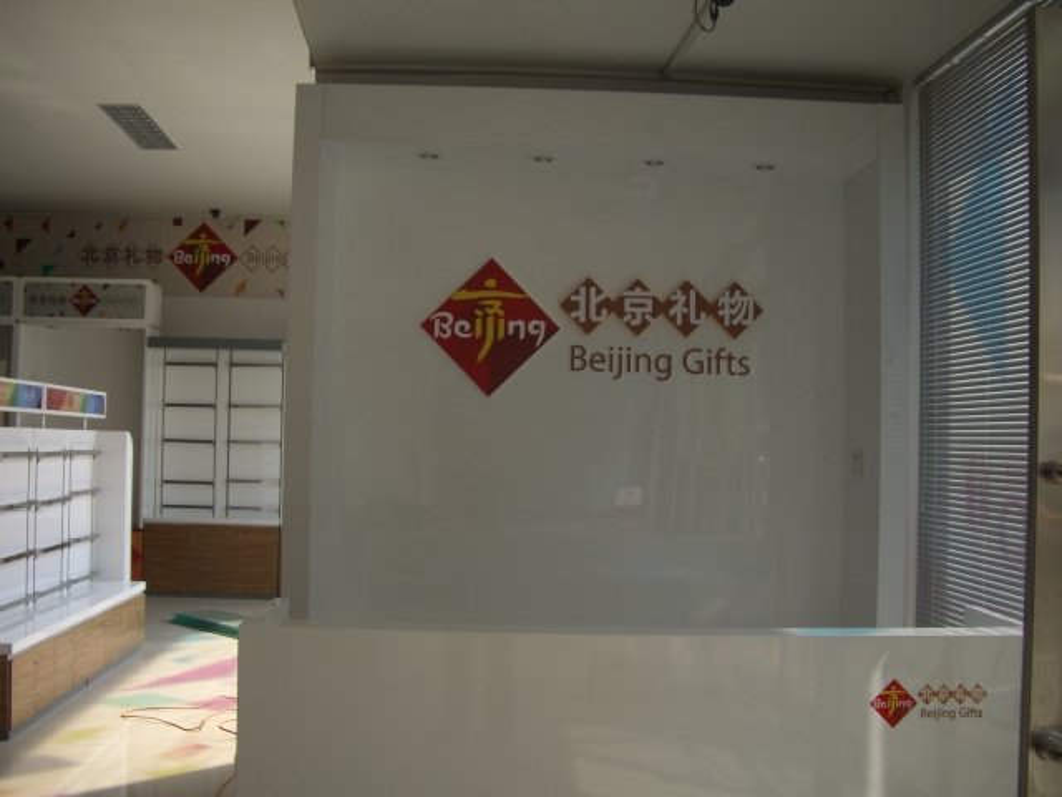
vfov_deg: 37.7
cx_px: 531
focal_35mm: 38
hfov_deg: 49.0
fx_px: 1166
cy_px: 398
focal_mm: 7.9
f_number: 2.8
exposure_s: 1/320
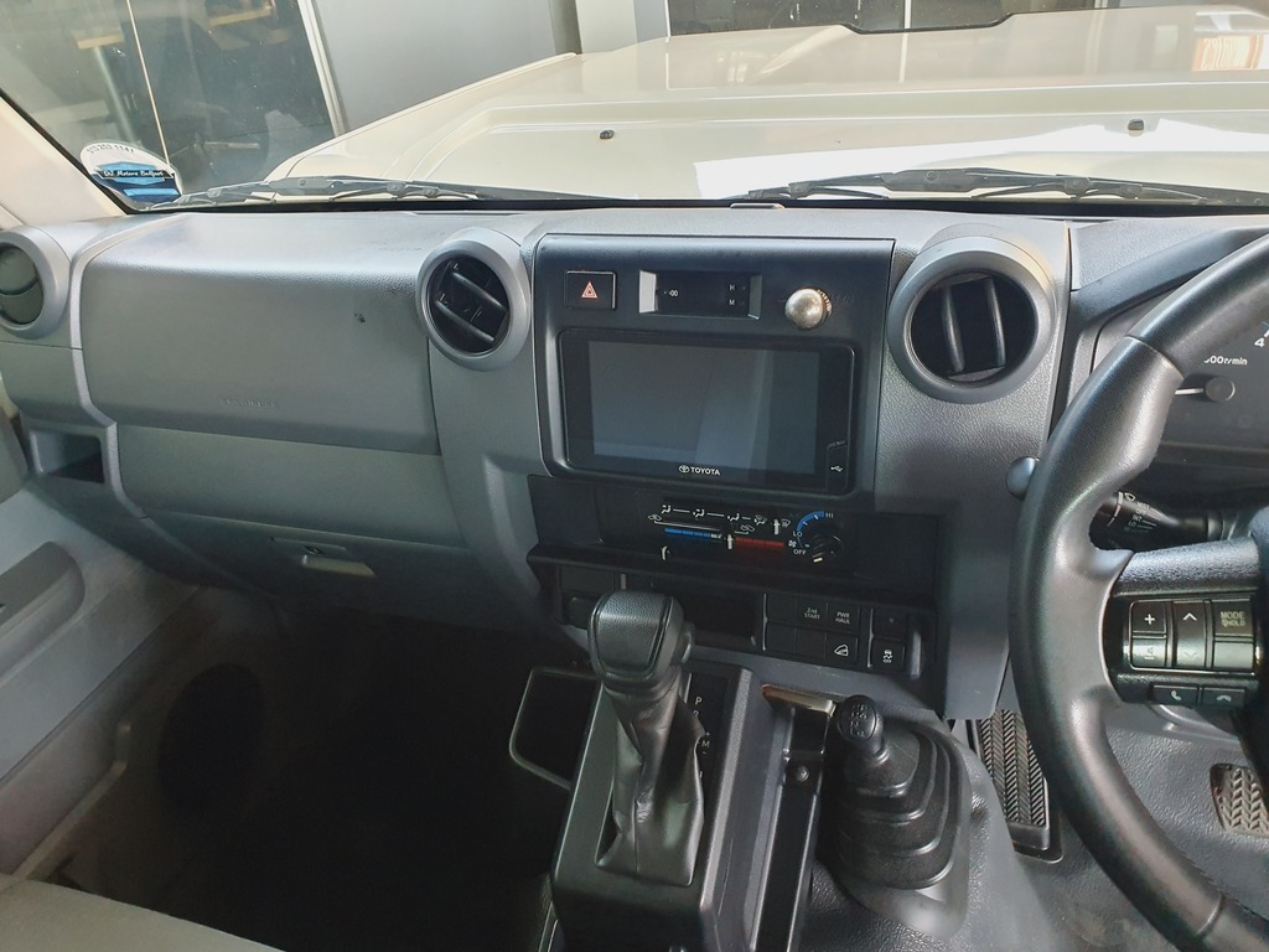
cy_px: 476
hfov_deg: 67.3
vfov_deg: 53.1
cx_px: 634
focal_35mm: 26
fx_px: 953
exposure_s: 1/50
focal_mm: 4.32
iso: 400
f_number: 2.4
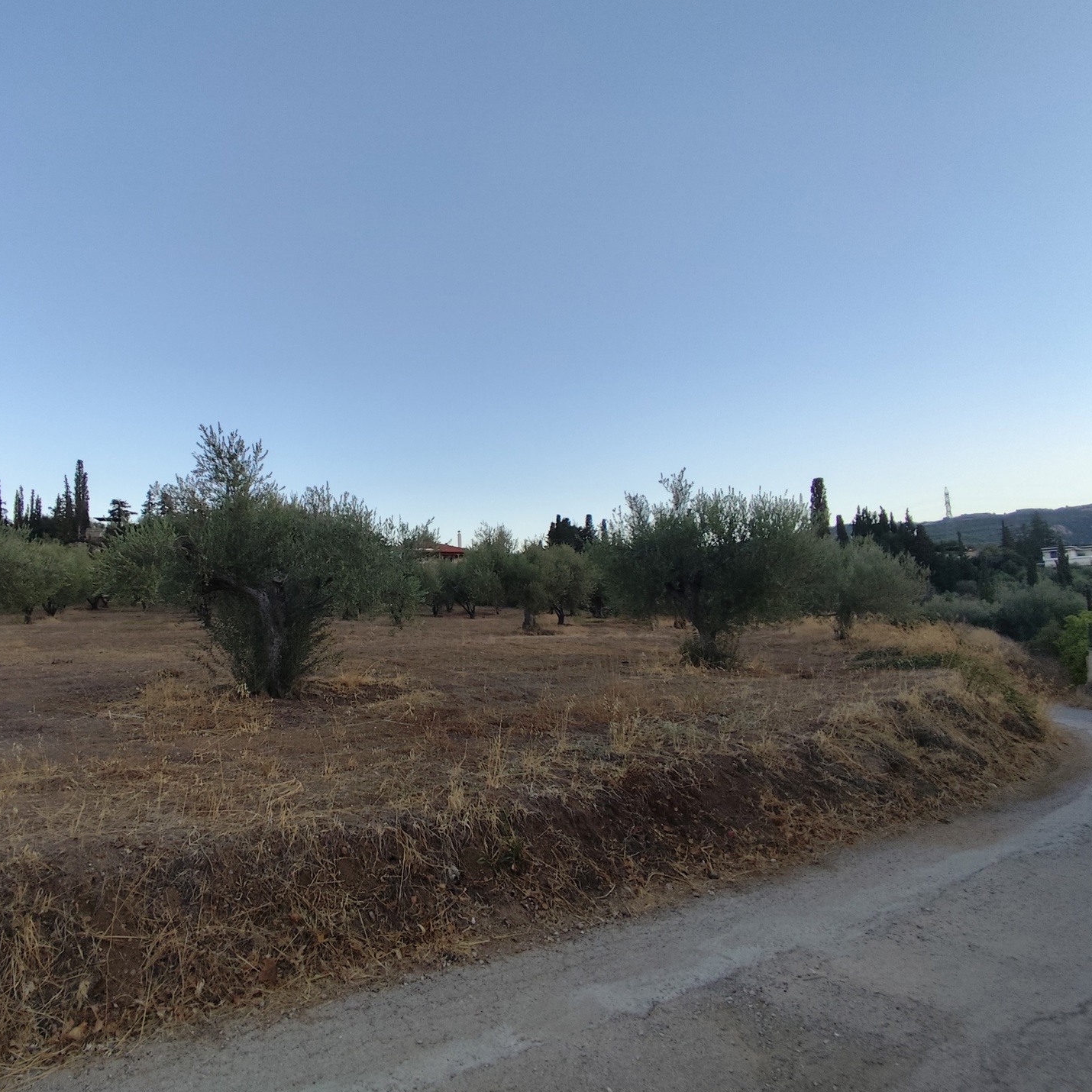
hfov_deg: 76.3
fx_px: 678
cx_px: 410
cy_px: 545
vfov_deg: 77.7
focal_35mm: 19
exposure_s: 1/164
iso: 50
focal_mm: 1.65
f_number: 2.2
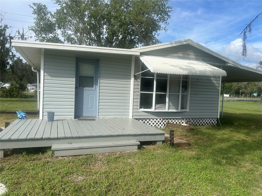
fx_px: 197
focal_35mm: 26
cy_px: 98
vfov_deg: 53.1
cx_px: 131
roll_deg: -2.2
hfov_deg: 67.3
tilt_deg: -2.5
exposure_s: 1/3571
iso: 50
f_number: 1.5
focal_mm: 5.7
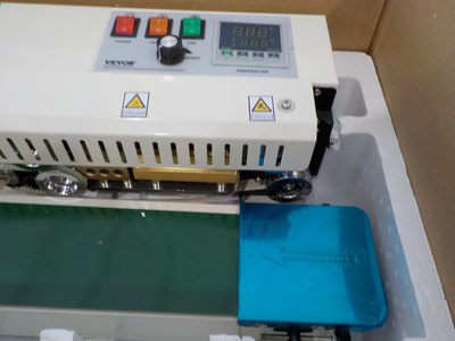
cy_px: 170
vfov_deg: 46.8
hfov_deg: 60.0
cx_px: 228
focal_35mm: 30
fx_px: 394
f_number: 3.3
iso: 140
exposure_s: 1/30
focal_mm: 4.1
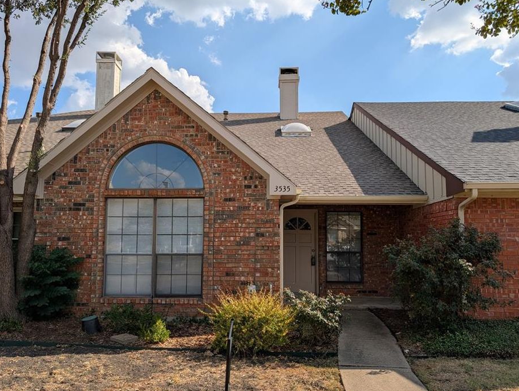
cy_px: 207
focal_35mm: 27
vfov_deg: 51.4
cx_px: 244
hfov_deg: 65.2
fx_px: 405
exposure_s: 1/1458
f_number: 1.68
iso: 21
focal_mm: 6.9
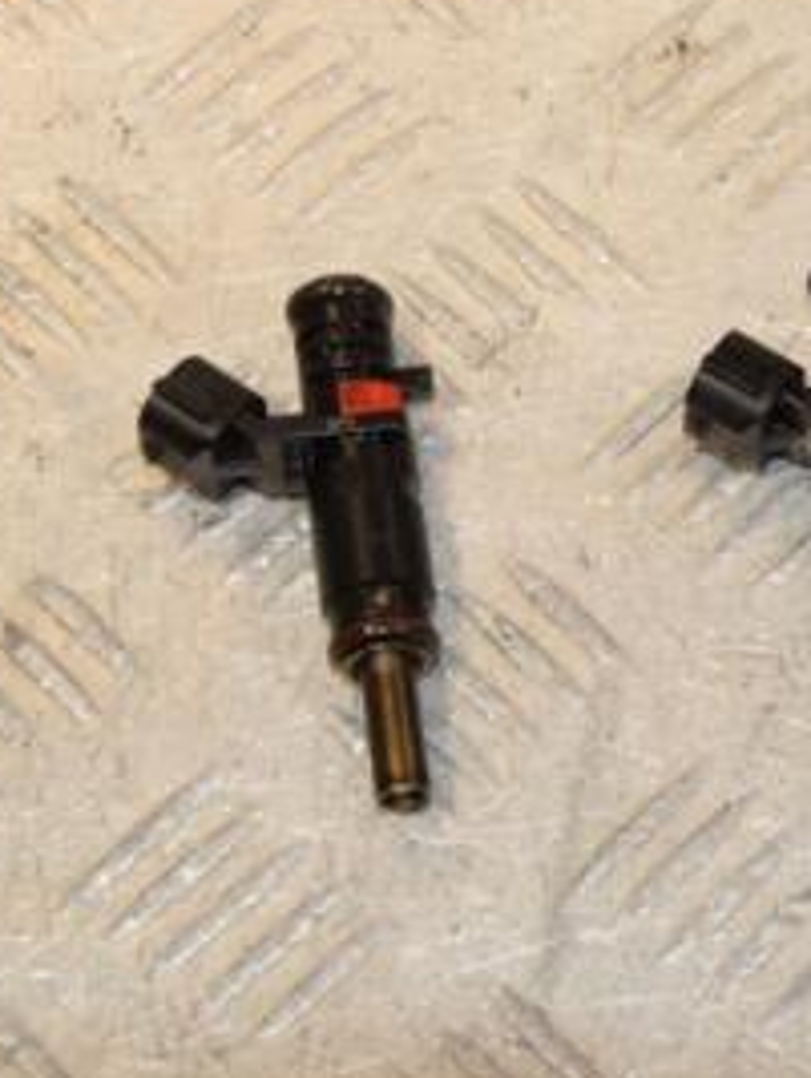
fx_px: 3833
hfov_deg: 11.8
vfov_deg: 16.0
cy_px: 489
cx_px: 1021
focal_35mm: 123
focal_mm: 38
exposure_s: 1/200
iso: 1600
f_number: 10
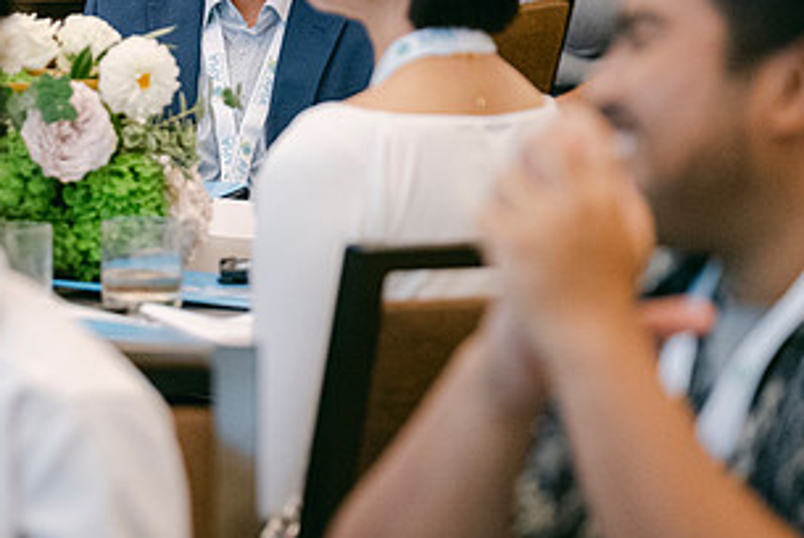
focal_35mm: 302
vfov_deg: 4.6
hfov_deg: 6.8
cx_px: 116
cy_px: 62
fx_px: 6751
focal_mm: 106
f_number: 2.8
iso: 2500
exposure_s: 1/125
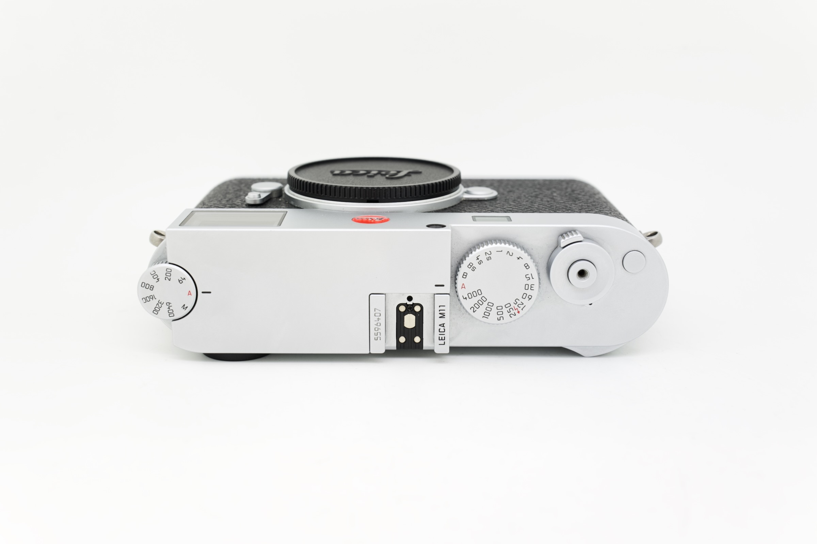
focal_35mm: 43
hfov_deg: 45.4
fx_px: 975
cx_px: 408
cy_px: 272
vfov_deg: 31.2
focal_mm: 43
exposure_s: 1/80
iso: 800
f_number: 9
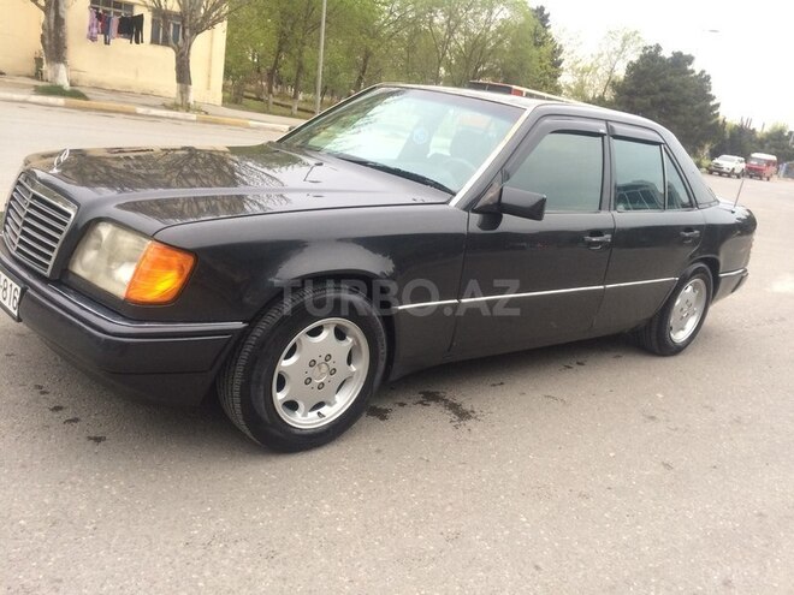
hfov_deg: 61.7
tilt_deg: -15.5
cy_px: 298
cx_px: 397
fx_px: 665
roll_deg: -8.9
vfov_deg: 48.2
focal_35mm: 29
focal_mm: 4.15
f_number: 2.2
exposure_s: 1/33
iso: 50
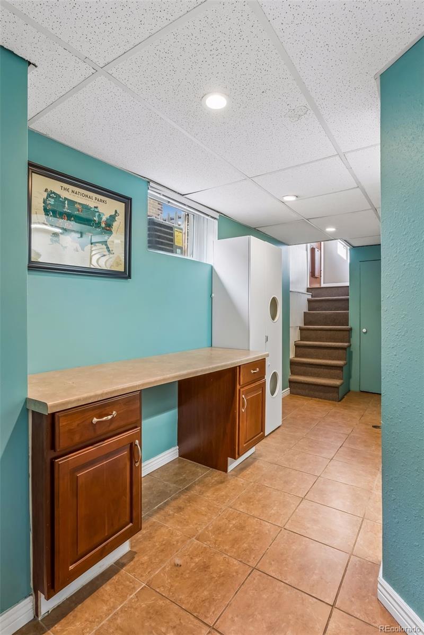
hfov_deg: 64.6
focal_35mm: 19
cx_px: 212
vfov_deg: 86.9
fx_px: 336
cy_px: 318
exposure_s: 1/8
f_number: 9
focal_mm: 19
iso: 400
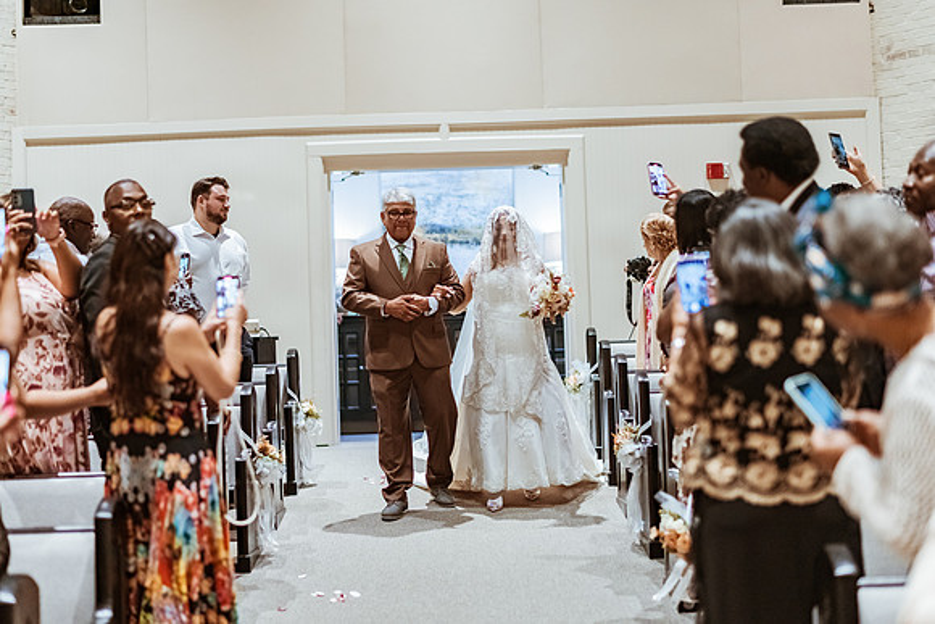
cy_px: 312
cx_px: 468
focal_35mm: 58
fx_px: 1507
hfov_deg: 34.5
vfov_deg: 23.4
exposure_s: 1/640
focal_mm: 58
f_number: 1.4
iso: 1600
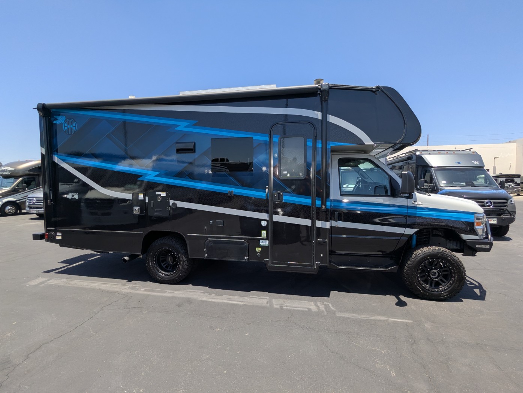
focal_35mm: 16
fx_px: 242
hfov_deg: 94.4
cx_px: 262
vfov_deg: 78.2
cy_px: 196
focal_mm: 2.35
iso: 48
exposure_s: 1/1021
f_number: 2.2
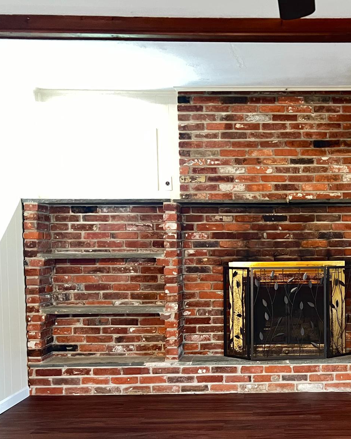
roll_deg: +0.6
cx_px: 305
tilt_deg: -3.4
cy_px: 274
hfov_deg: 32.7
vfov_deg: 41.7
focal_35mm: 44
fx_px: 571
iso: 1000
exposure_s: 1/17
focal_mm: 5.7
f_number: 1.5
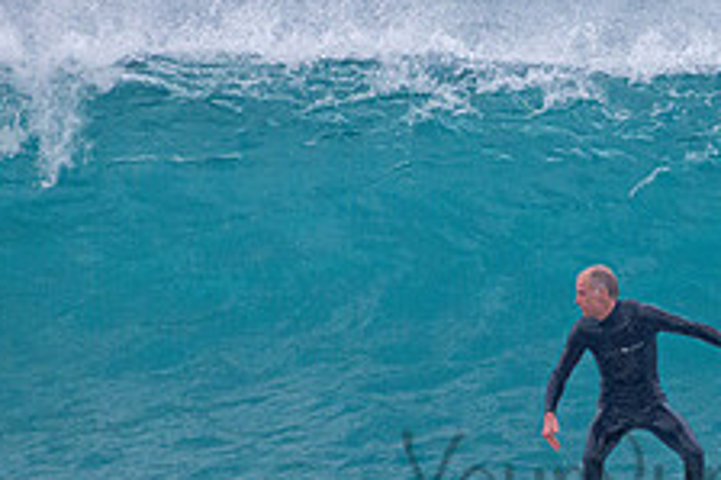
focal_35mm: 1867
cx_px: 734
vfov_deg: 0.7
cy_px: 453
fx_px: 37363
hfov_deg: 1.1
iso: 2000
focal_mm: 480
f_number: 5.6
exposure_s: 1/4000
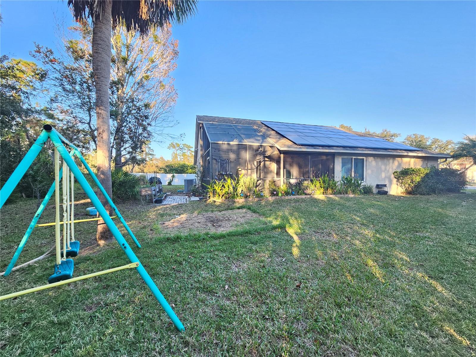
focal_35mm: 13
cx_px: 238
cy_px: 178
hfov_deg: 106.2
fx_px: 179
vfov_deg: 89.9
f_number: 2.2
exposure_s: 1/120
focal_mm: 2.2
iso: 80
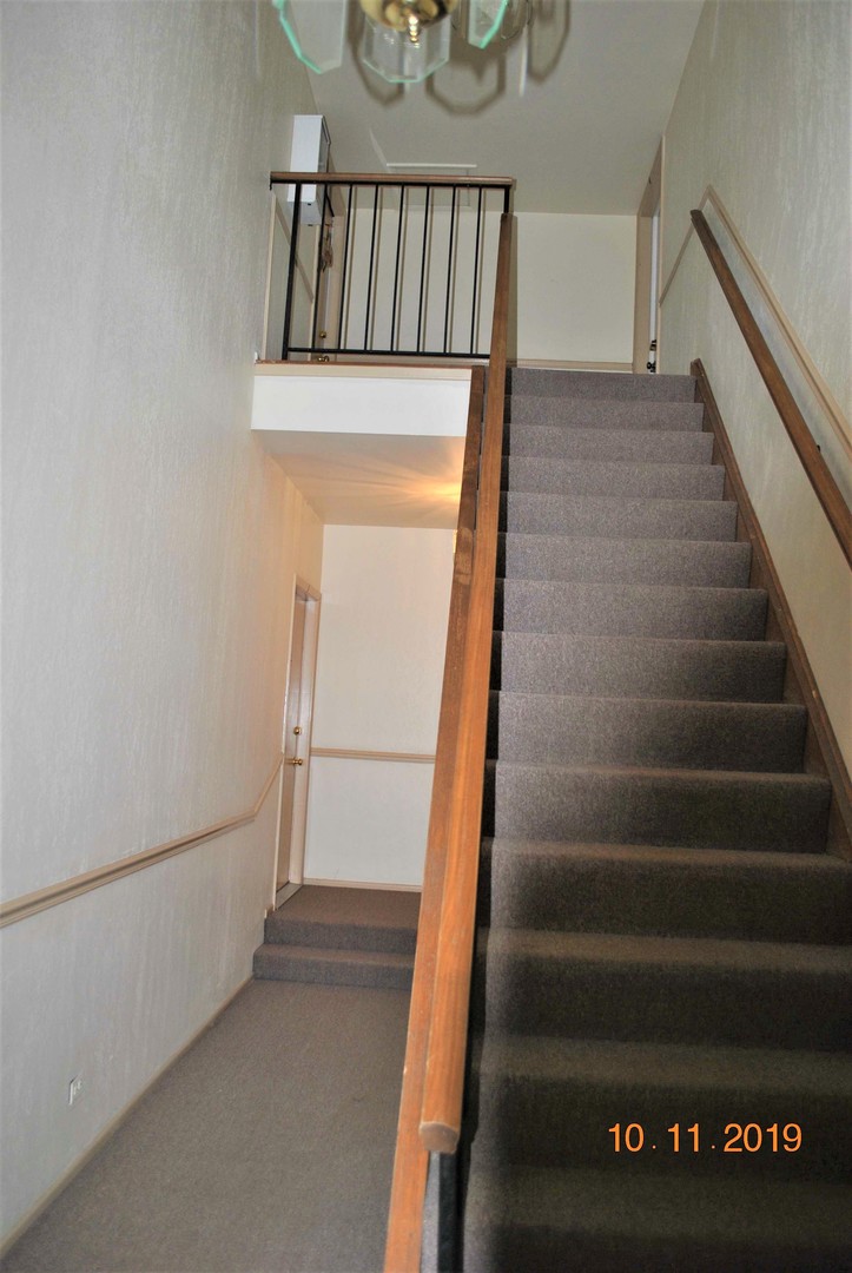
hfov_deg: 48.1
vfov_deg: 67.3
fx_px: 956
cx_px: 426
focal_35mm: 27
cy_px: 636
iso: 200
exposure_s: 1/60
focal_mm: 18
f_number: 3.5
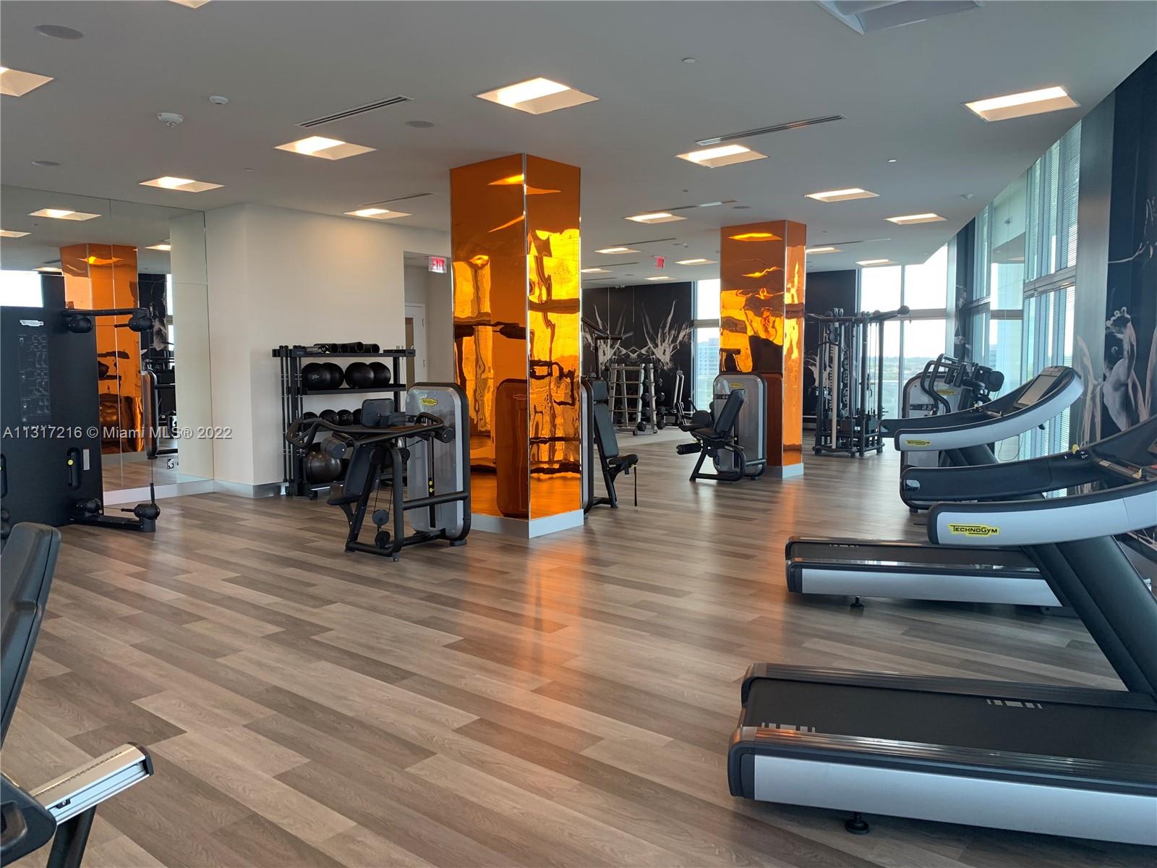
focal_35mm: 26
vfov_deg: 53.1
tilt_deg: -3.3
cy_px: 434
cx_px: 578
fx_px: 869
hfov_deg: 67.3
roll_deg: -2.0
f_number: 1.8
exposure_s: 1/121
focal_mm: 4.25
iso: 50
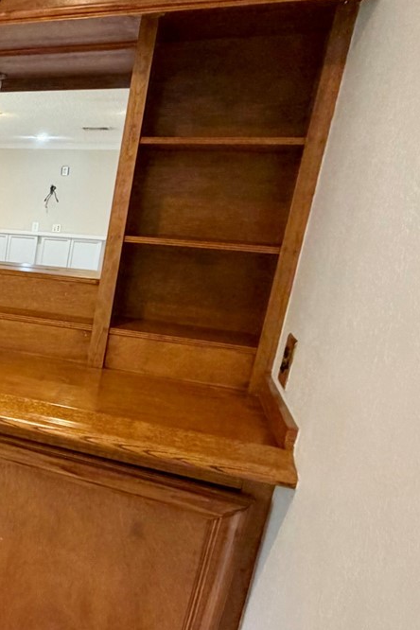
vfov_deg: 54.3
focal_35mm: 35
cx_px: -153
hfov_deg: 29.1
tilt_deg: -16.0
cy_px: 353
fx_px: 612
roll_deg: -2.7
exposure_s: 1/60
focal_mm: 2.22
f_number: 2.2
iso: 200
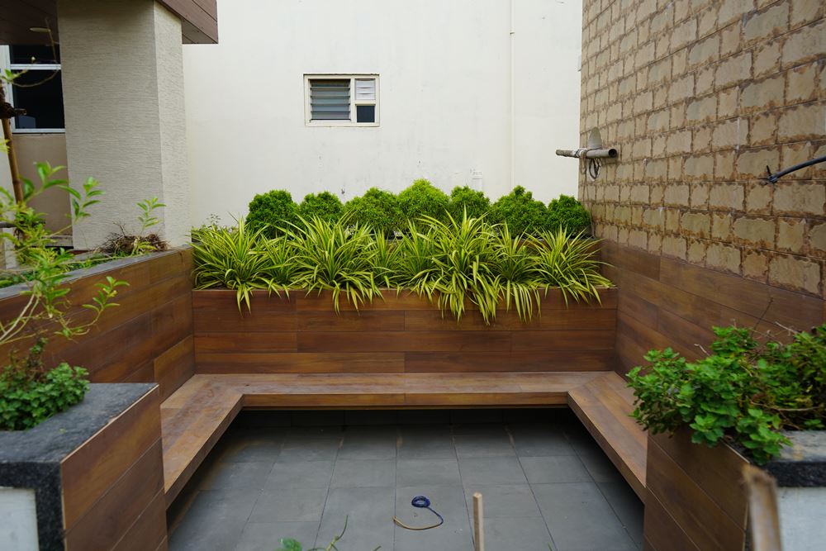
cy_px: 276
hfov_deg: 65.5
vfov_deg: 46.4
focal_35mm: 28
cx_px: 413
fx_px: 642
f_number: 5
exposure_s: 1/160
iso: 100
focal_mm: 28
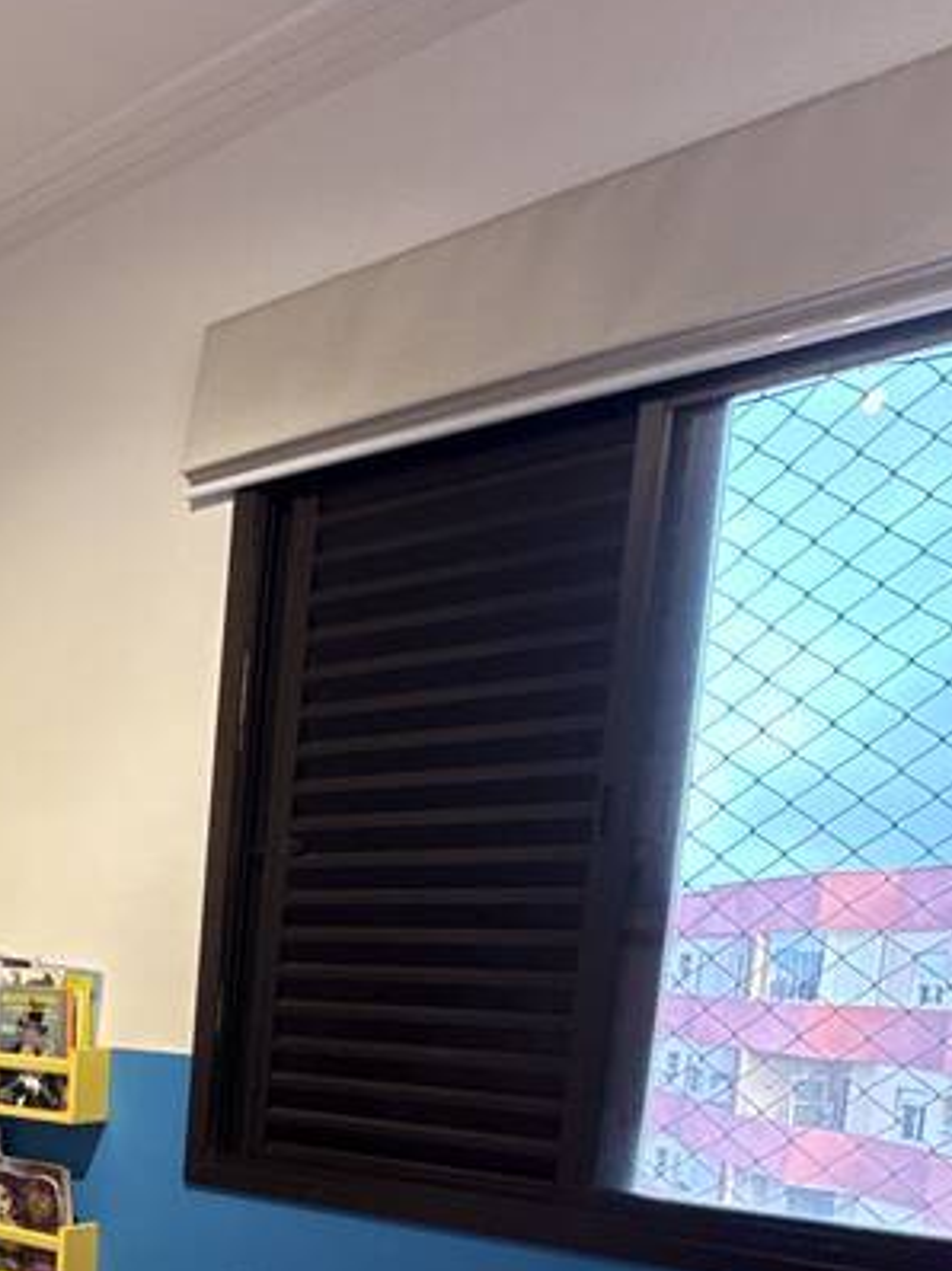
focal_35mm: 38
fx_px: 1395
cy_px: 1121
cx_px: -326
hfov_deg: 29.3
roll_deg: -2.4
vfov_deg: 44.9
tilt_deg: -6.3
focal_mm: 2.22
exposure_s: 1/60
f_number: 2.2
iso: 400
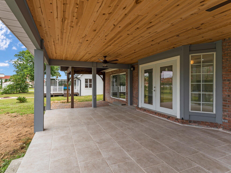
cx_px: 99
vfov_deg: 78.1
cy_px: 84
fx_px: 107
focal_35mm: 16
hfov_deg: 93.8
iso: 64
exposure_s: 1/60
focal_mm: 14
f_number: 8
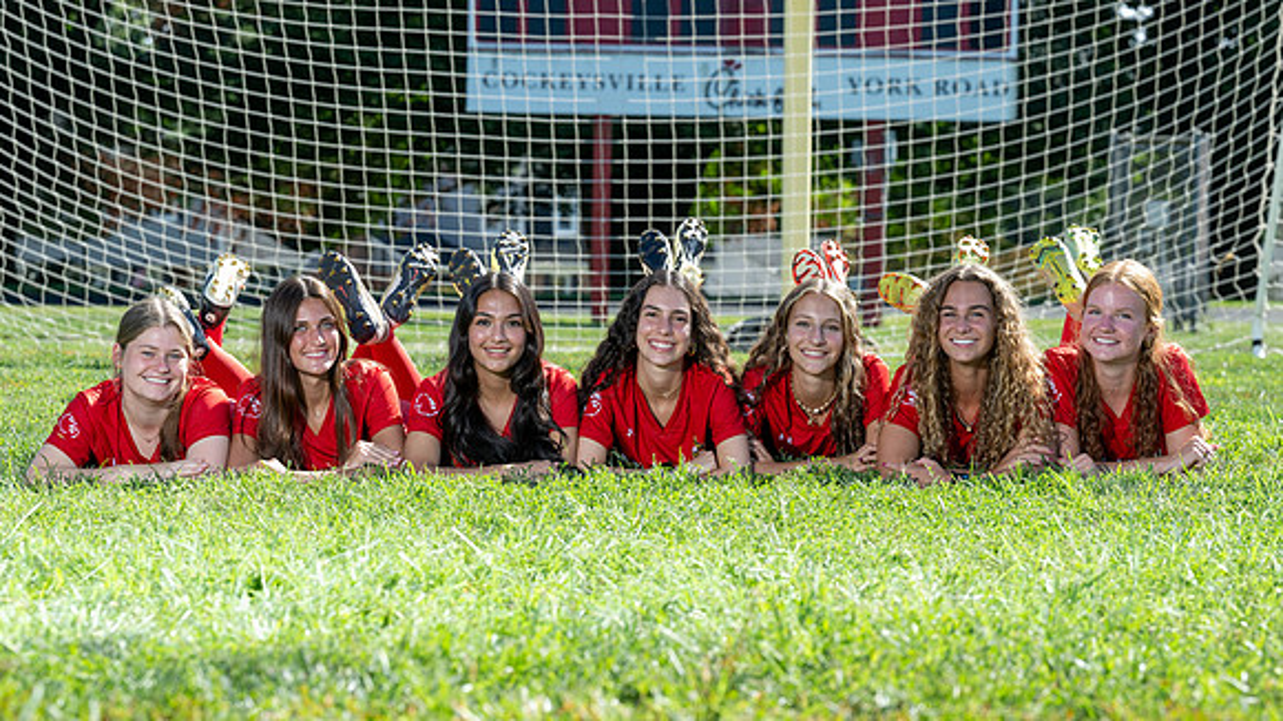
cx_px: 672
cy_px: 329
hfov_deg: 17.7
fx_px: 4116
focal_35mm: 121
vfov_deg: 10.0
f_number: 5.6
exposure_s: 1/250
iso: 200
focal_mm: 96
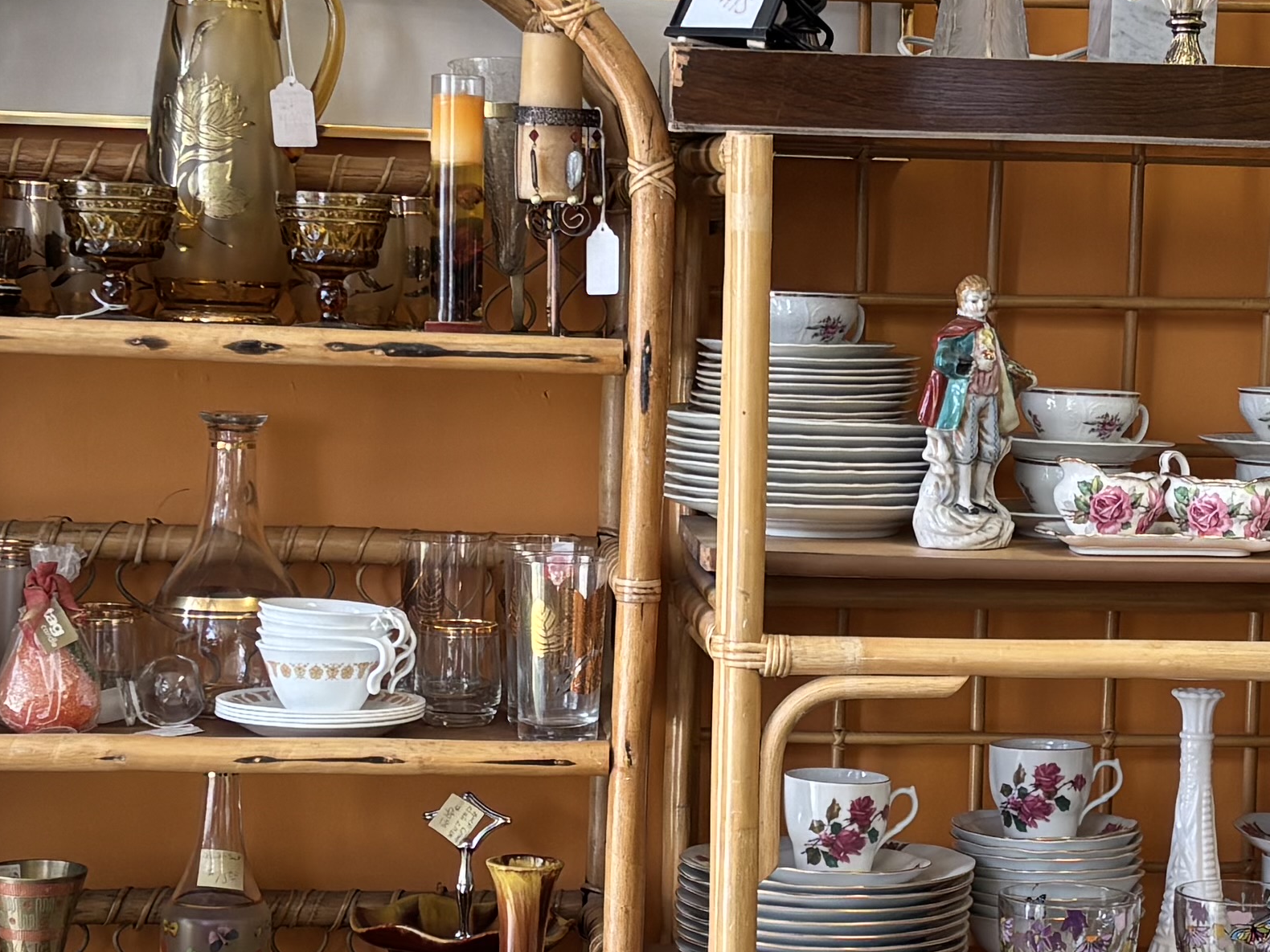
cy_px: 571
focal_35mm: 94
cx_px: 878
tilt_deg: -5.7
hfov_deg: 20.8
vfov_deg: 15.7
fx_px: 3449
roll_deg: -1.7
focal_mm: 5.96
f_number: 1.6
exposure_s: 1/120
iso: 100
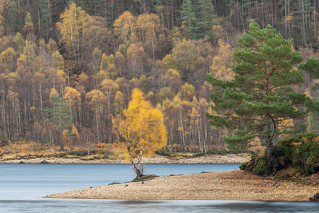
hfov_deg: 6.6
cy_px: 113
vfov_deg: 4.4
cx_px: 160
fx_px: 2765
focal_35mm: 312
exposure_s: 10
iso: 64
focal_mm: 150
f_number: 7.1
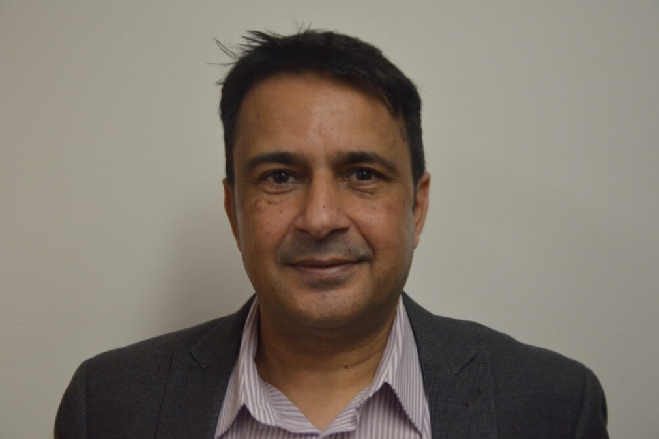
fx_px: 1721
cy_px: 219
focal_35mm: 94
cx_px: 326
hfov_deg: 21.7
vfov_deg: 14.6
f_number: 5.3
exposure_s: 1/125
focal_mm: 62
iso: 1800
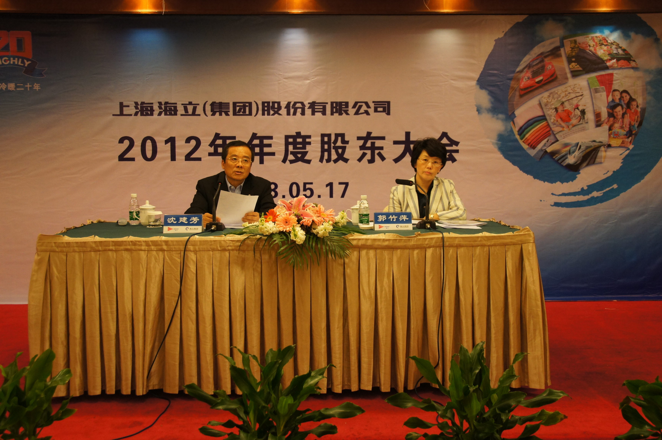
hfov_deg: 46.5
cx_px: 331
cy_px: 220
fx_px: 771
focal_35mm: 42
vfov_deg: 31.8
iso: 1250
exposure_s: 1/160
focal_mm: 28
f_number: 4
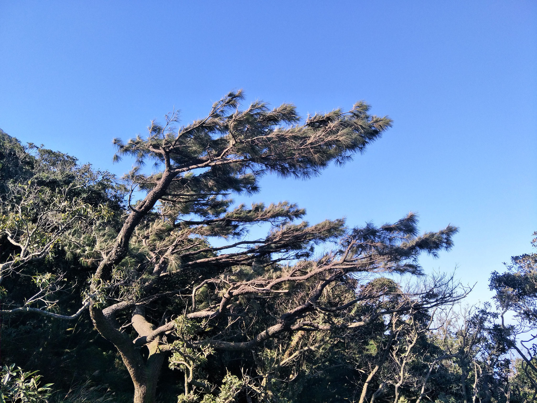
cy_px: 202
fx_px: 372
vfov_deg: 56.8
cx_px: 268
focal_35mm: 24
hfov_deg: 71.6
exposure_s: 1/952
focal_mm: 4.1
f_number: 1.7
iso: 103
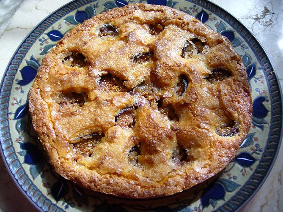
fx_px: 286
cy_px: 106
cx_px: 142
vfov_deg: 40.7
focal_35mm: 35
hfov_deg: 52.6
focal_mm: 5.8
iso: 125
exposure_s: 1/15
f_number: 2.8
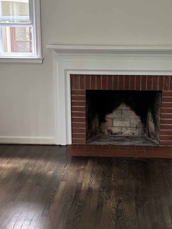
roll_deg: -1.5
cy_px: 139
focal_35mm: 64
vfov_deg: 30.2
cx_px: 105
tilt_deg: -17.2
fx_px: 424
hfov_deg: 22.9
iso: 250
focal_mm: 5.96
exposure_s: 1/60
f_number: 1.6
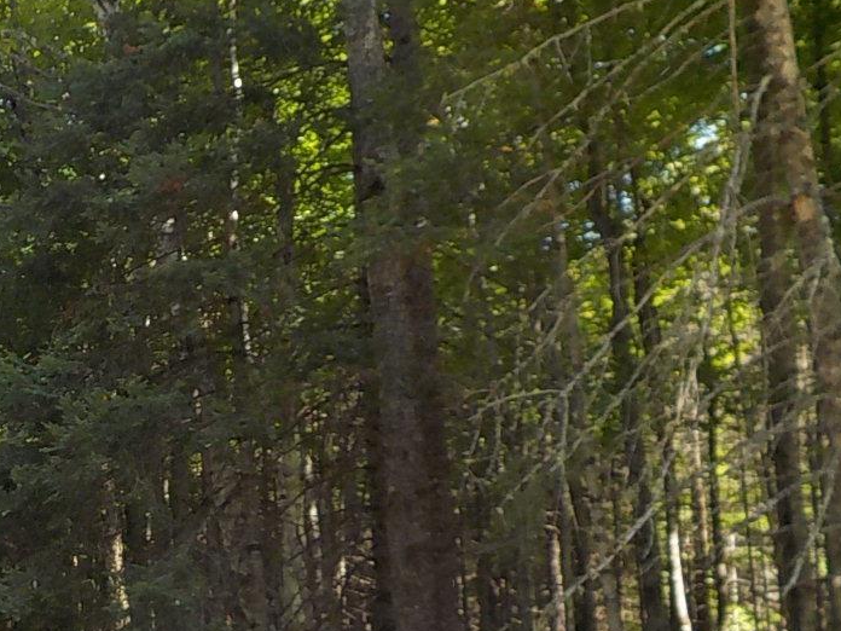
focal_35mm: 69
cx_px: 71
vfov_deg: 21.2
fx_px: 1676
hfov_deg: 27.1
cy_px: 423
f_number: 3.3
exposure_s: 1/125
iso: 125
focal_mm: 4.1
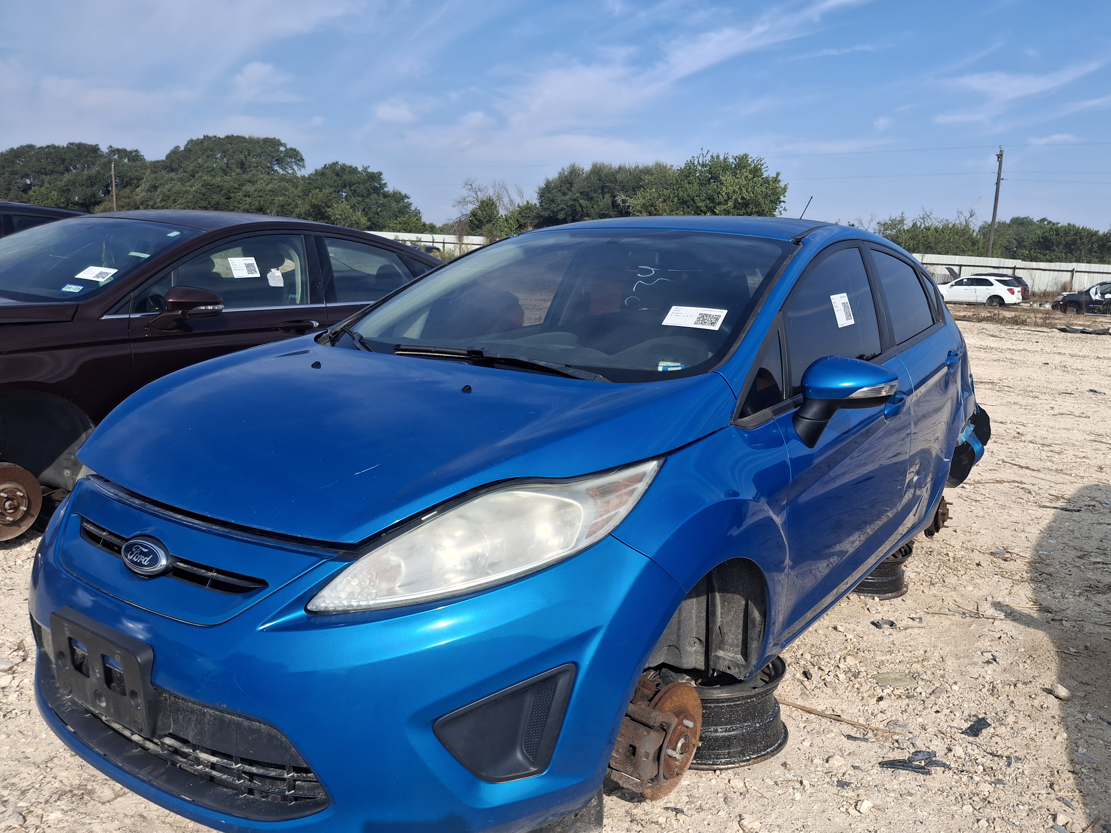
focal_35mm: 27
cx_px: 598
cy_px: 434
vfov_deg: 51.3
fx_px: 867
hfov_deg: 65.2
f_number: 1.8
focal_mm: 4.69
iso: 32
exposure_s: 1/1403
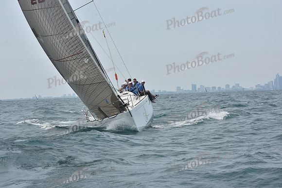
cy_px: 94
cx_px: 141
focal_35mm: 102
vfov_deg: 13.4
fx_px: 799
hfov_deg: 20.0
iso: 250
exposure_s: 1/800
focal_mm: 102
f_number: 11
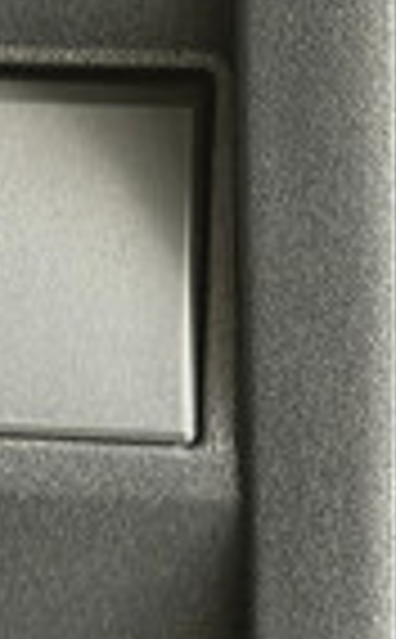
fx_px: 5247
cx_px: -418
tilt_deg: -5.1
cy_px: 698
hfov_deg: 4.3
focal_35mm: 302
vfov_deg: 6.9
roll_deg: -3.0
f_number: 1.78
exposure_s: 1/33
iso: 400
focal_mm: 6.76
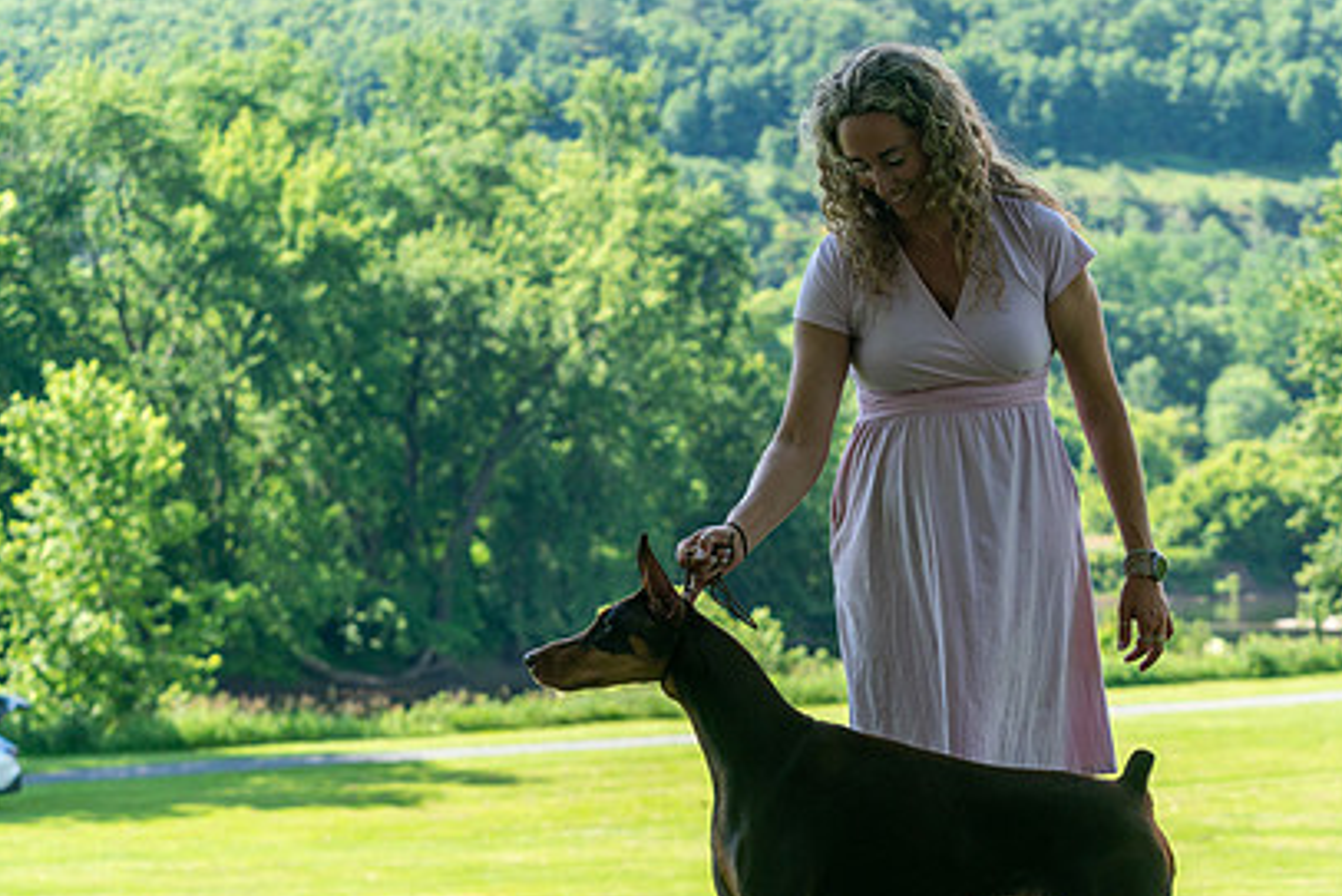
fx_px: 3729
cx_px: 892
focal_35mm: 100
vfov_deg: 13.7
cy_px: 633
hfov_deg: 20.3
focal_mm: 70
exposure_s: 1/800
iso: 500
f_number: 5
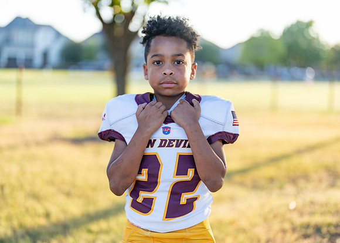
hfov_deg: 37.2
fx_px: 506
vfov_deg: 27.0
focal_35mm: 52
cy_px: 122
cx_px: 170
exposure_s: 1/1000
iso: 100
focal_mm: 50
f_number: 1.2
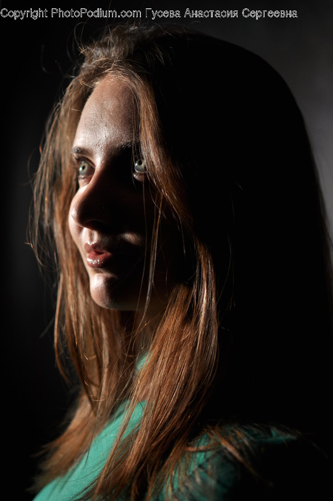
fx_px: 730
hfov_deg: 25.7
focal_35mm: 52
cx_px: 166
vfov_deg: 37.9
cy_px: 250
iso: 200
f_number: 1.8
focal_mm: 35
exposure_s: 1/320
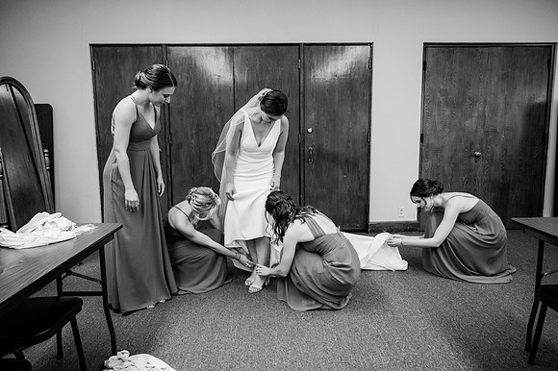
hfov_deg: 65.5
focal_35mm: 28
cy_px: 186
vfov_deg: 46.4
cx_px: 279
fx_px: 434
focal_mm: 28
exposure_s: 1/250
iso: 1600
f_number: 4
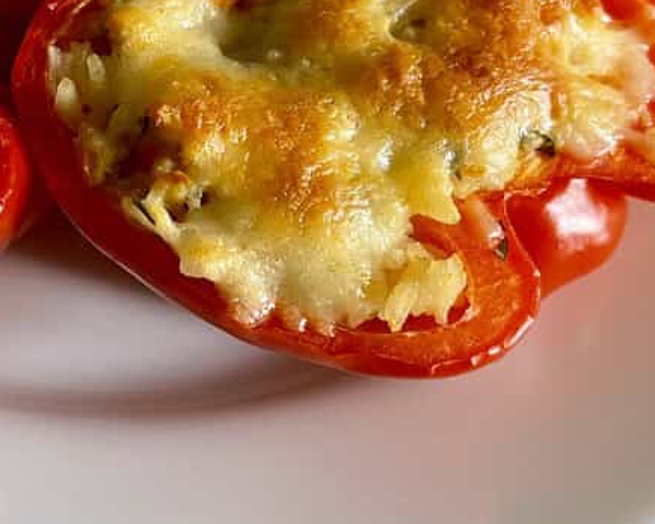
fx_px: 1143
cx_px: 118
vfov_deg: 25.7
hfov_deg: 31.0
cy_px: 192
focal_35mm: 59
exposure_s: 1/96
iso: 125
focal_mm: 5.1
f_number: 1.6
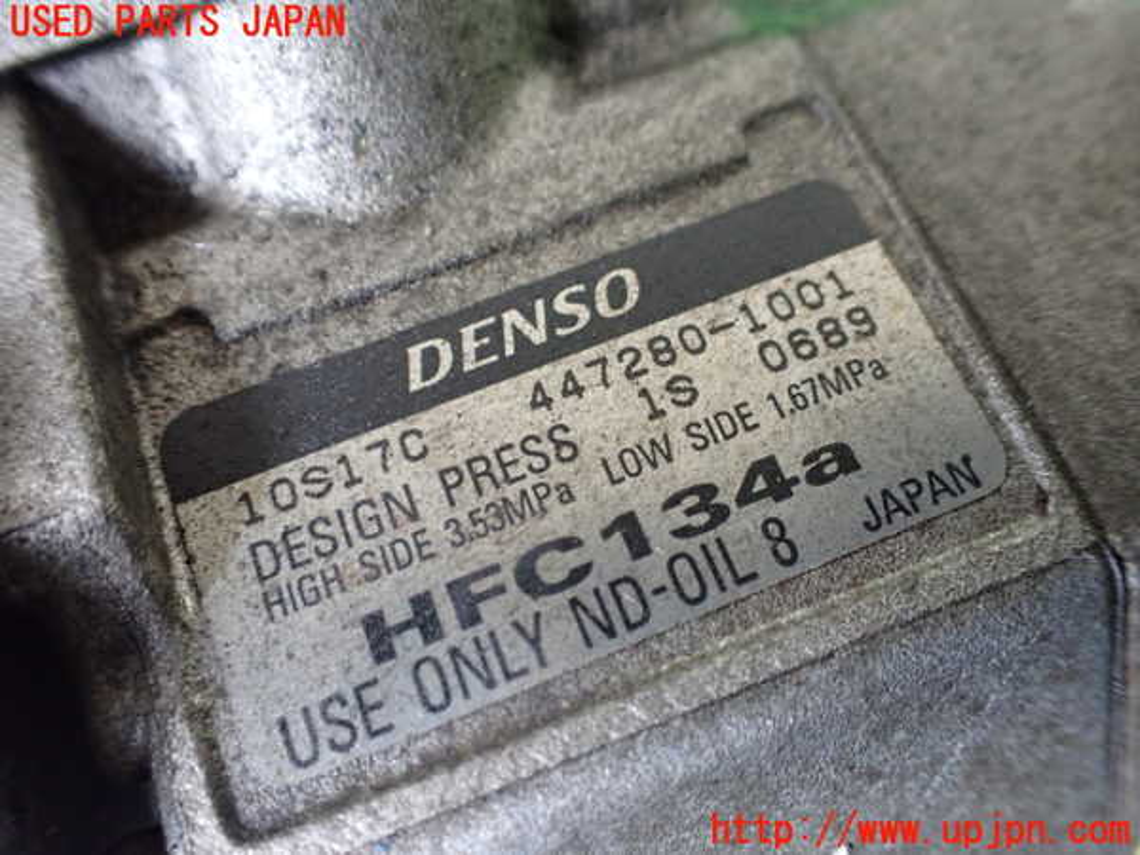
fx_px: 988
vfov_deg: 46.8
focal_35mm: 30
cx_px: 570
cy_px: 428
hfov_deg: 60.0
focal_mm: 5.4
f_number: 2.3
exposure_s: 1/50
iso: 800
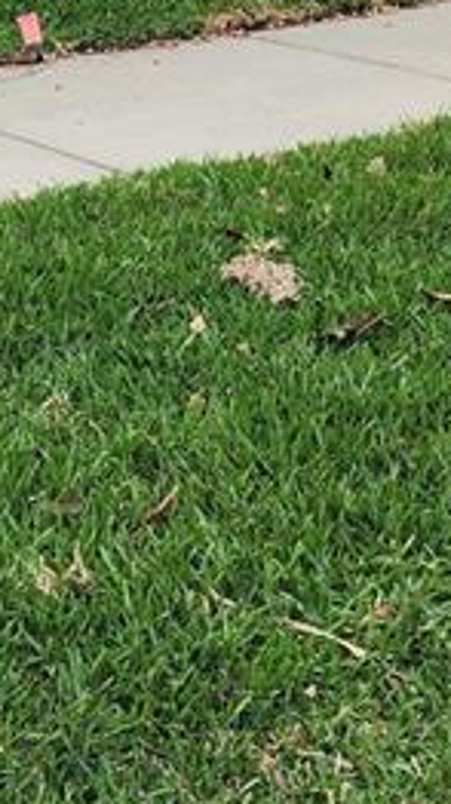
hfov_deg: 11.0
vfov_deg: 20.7
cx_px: -509
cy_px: -95
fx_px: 2088
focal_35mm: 98
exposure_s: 1/366
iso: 12
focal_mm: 6.4
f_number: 1.8
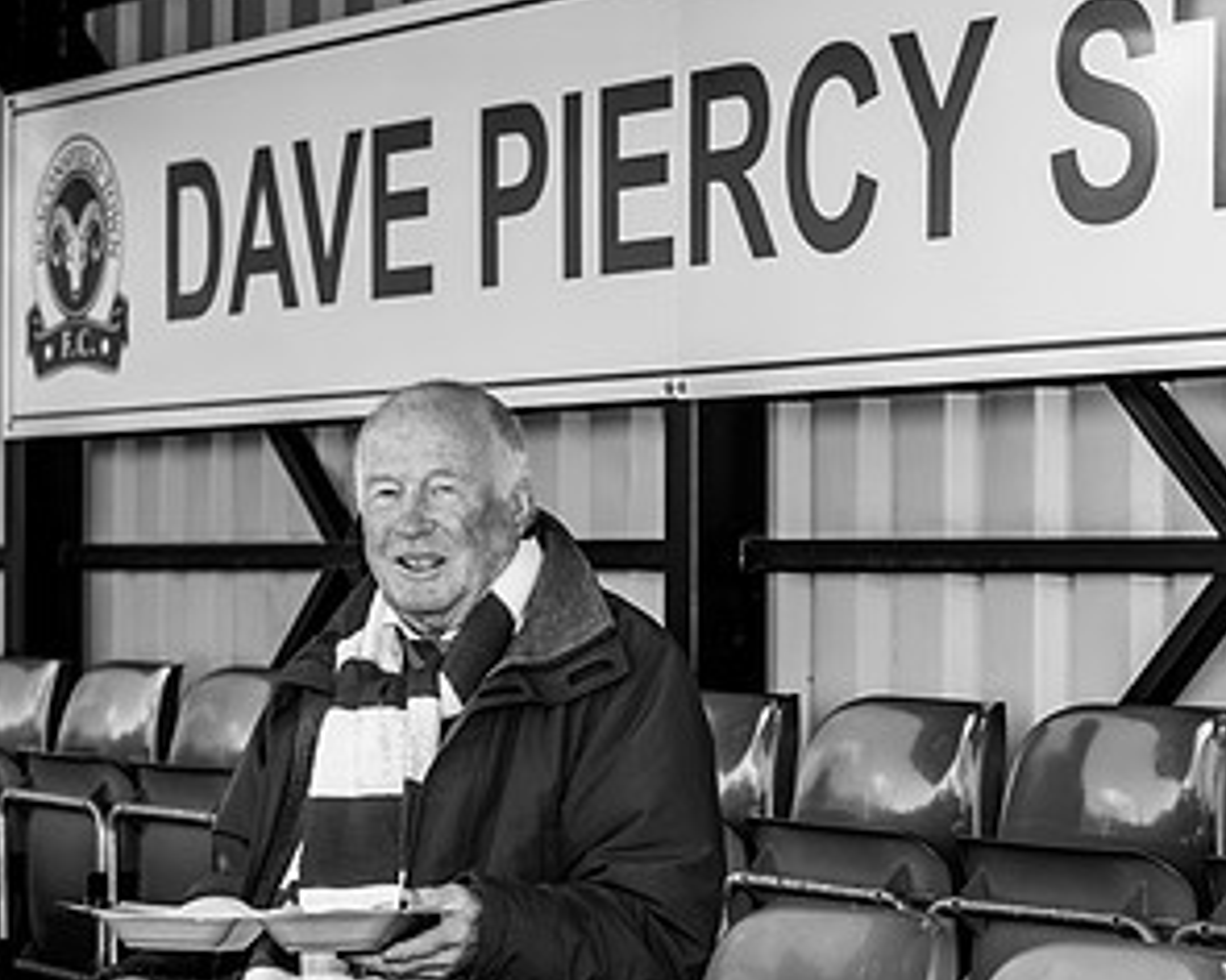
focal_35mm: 119
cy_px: 650
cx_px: 968
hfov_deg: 16.1
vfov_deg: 12.9
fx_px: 4318
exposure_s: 1/200
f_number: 2.8
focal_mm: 50
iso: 50
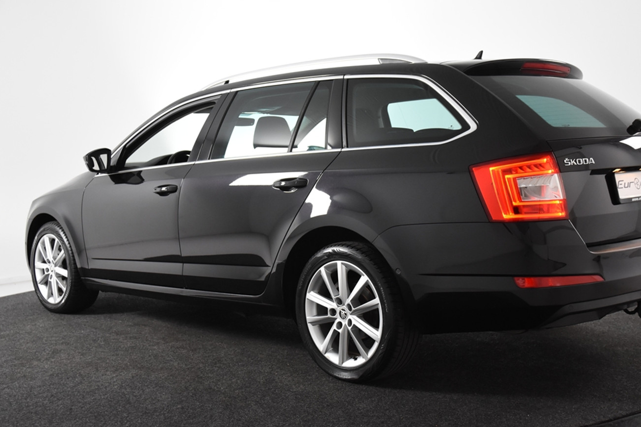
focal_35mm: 45
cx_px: 336
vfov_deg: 29.9
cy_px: 204
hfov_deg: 43.6
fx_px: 801
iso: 1600
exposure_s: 1/80
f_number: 4.5
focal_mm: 28
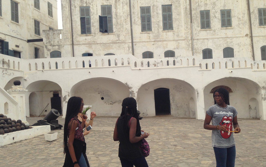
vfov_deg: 35.3
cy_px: 88
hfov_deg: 54.0
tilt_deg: +4.7
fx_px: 261
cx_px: 131
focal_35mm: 36
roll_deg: +3.6
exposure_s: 1/797
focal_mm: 4.12
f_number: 2.4
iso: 50
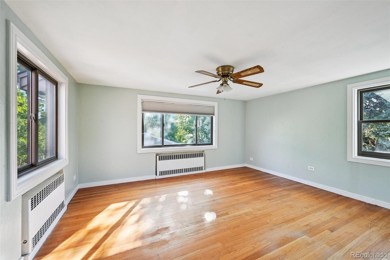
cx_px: 195
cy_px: 130
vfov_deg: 81.2
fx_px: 152
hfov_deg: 104.3
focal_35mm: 14
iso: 400
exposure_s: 1/20
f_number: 10
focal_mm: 14
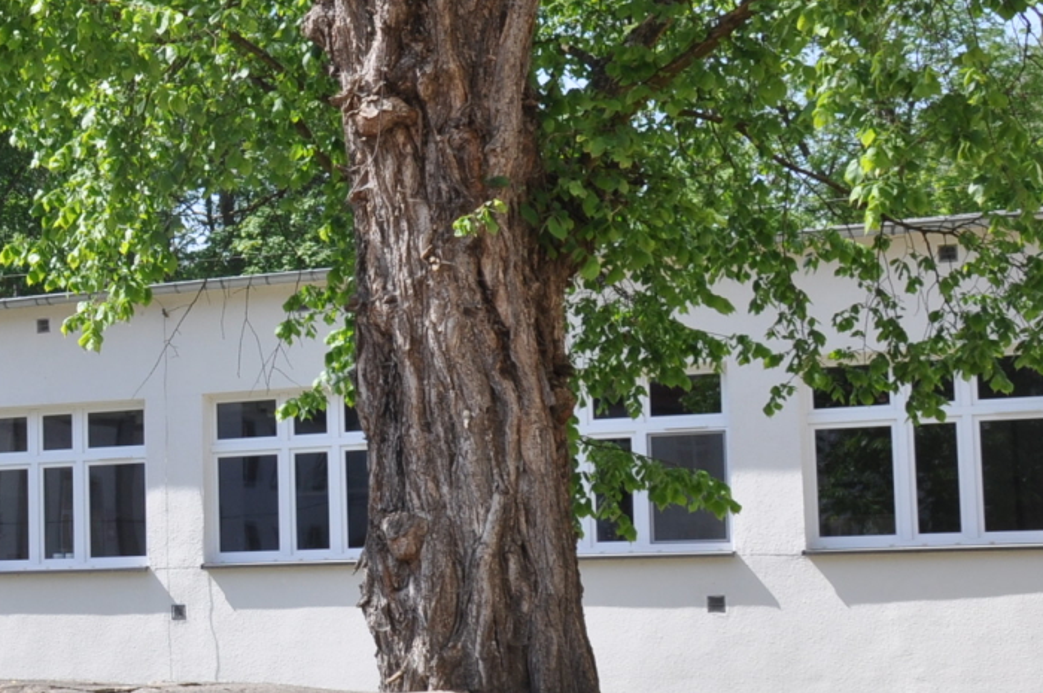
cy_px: 418
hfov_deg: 21.4
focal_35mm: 86
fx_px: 2499
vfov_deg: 15.8
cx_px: -302
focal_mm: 21
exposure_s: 1/125
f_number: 11
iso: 200
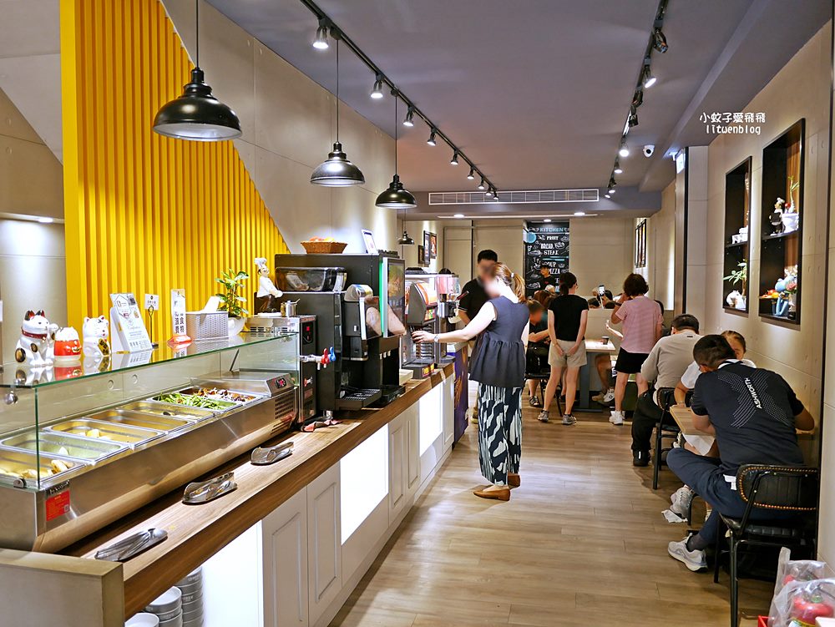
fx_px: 676
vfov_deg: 49.8
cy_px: 314
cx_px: 418
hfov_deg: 63.4
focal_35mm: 28
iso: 500
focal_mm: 14
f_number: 2.5
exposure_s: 1/60
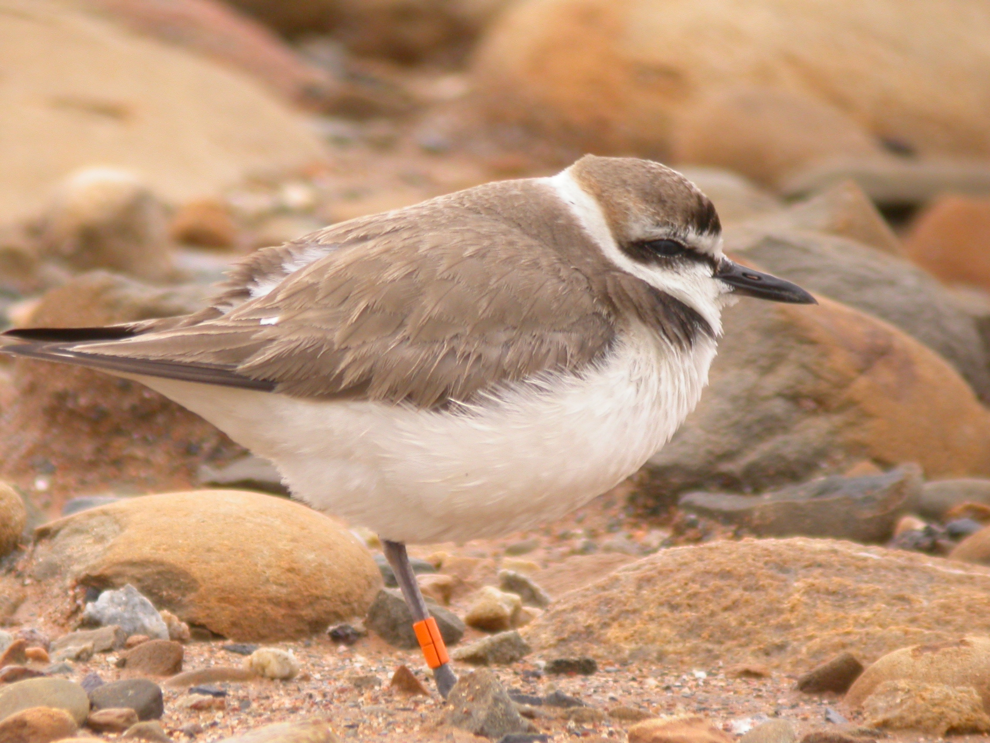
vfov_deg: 11.6
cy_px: 372
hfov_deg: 15.4
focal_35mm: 128
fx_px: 3661
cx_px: 495
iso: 100
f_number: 5.2
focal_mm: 26.6
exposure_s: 1/142
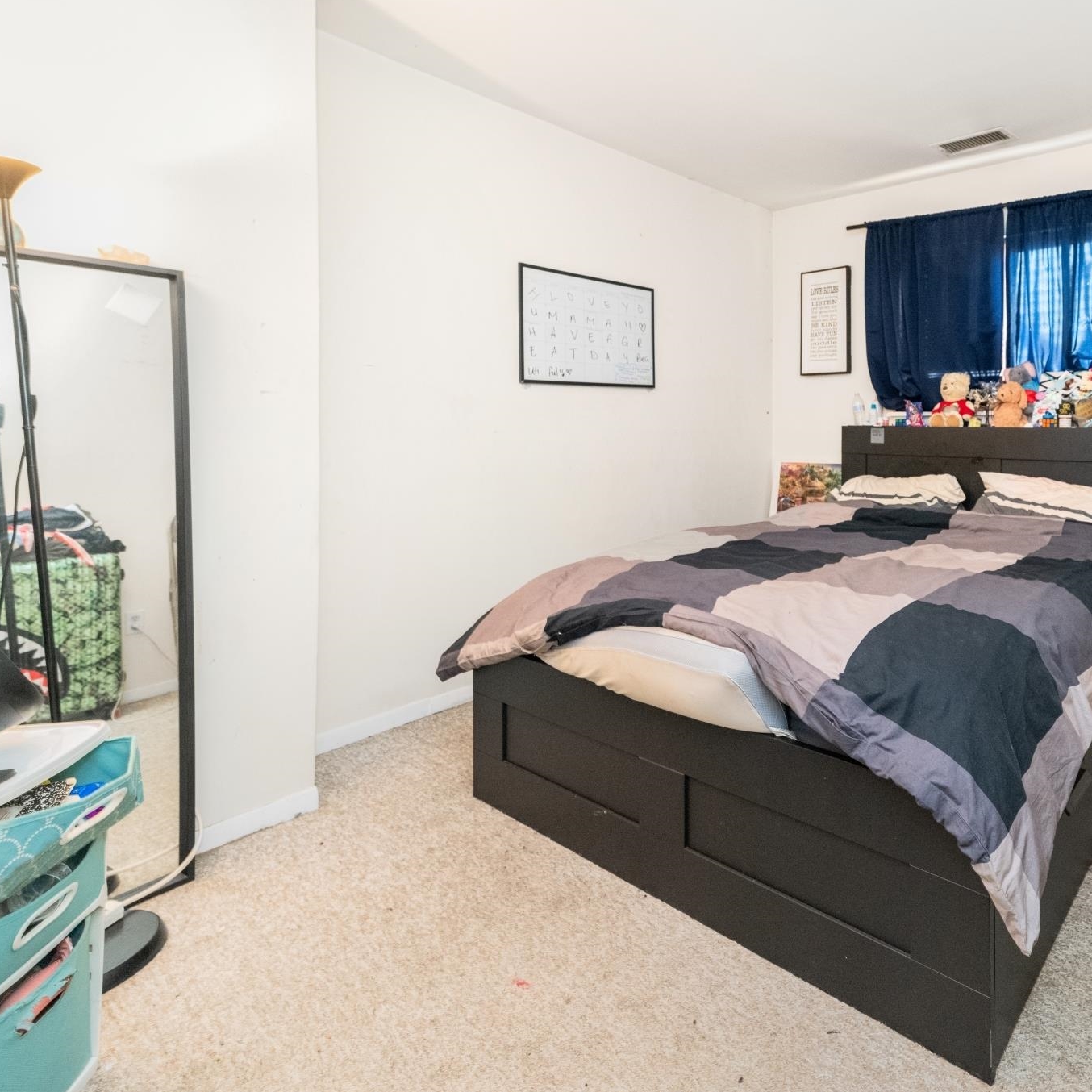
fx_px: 642
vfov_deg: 80.7
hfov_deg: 75.9
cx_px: 795
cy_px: 545
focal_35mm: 18
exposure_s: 1/10
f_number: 5
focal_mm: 14
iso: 12800
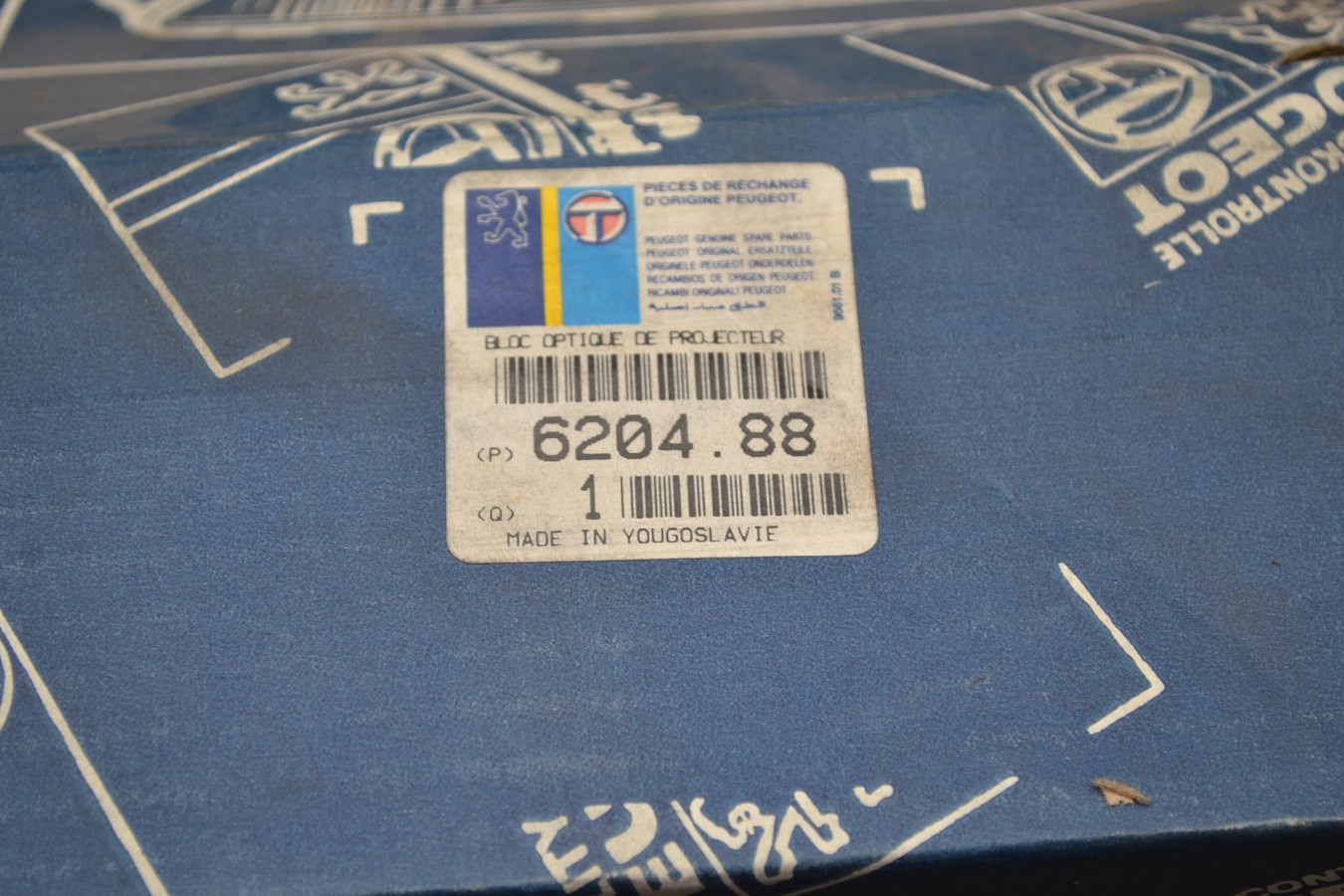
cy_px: 448
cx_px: 672
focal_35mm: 72
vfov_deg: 18.9
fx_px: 2688
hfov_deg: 28.1
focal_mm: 48
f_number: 5.6
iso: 110
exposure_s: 1/125
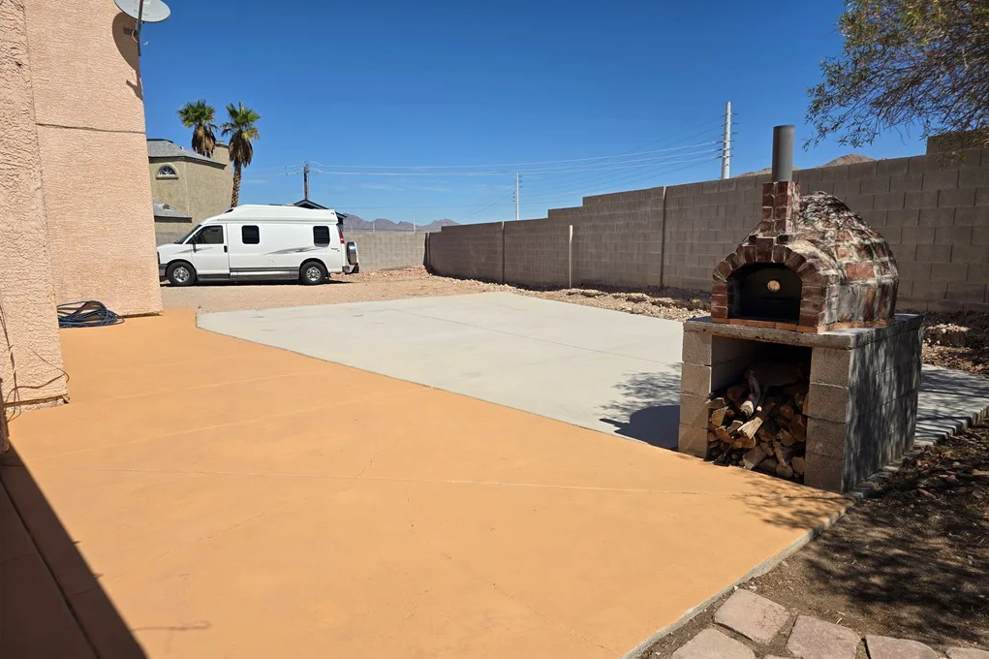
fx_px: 659
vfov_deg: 53.1
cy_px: 351
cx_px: 494
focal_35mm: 24
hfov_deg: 73.8
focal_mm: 6.3
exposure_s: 1/1542
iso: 12
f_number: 1.7
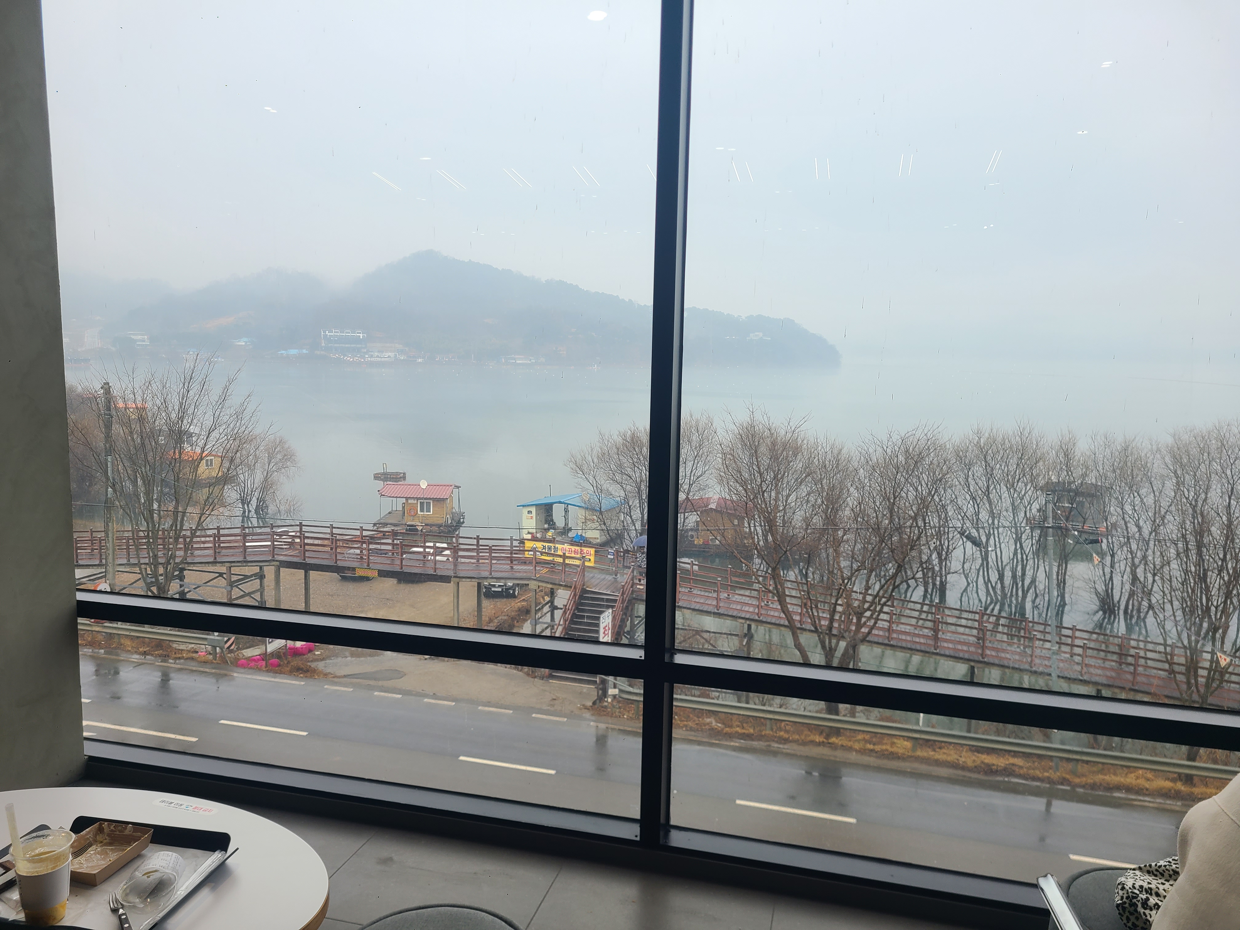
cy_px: 465
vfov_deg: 53.1
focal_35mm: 26
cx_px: 620
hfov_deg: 67.3
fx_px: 931
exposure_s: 1/245
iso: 40
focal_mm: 5.4
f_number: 1.8
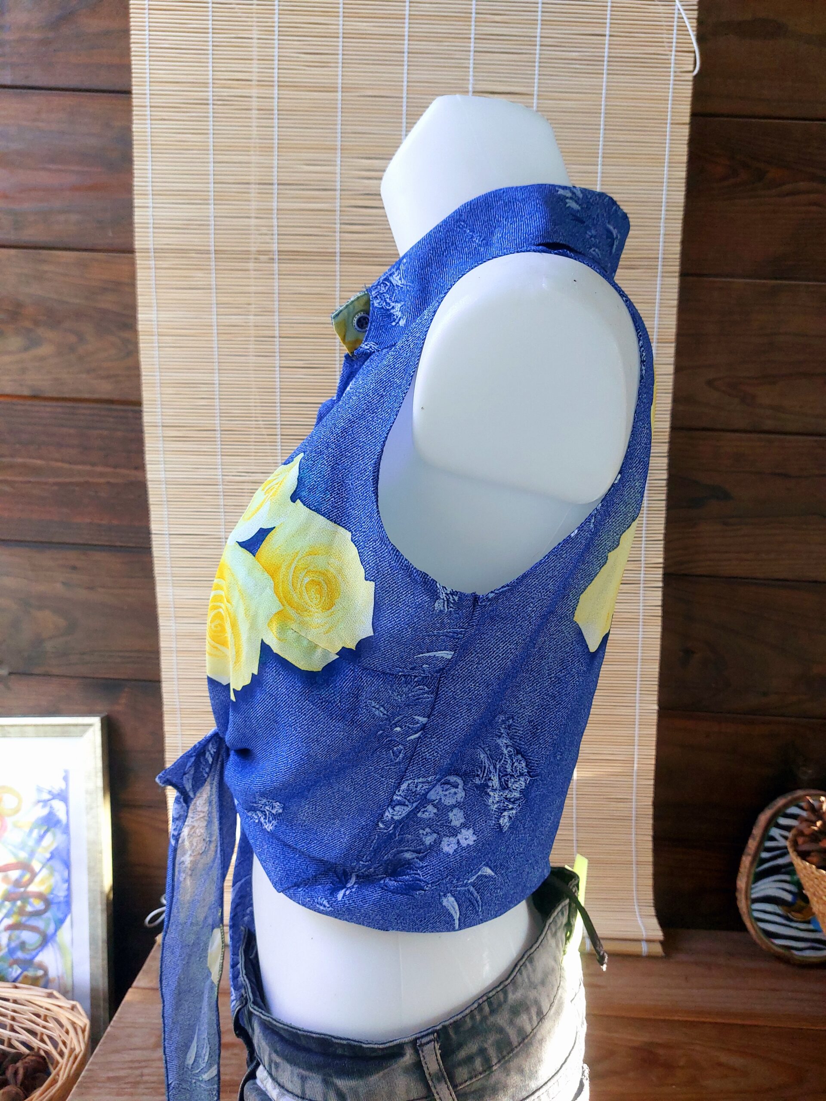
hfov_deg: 54.9
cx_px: 413
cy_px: 550
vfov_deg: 69.4
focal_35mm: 25
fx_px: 795
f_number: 1.8
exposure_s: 1/100
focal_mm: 5.23
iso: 200
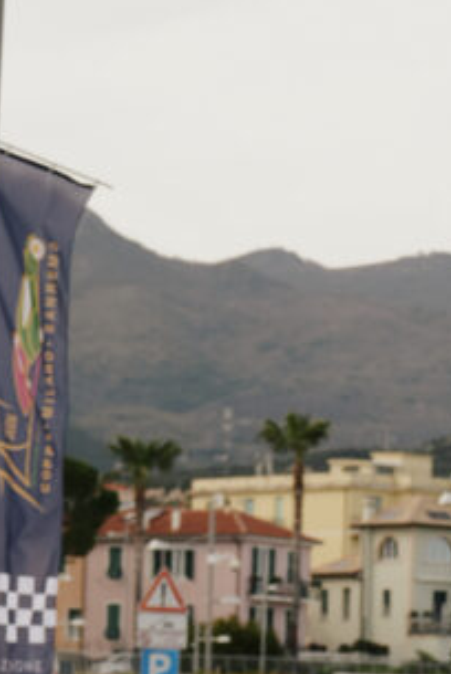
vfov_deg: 12.2
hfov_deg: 8.3
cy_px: 793
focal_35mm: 165
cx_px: 328
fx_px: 3093
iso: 100
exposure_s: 1/500
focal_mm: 36
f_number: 2.8
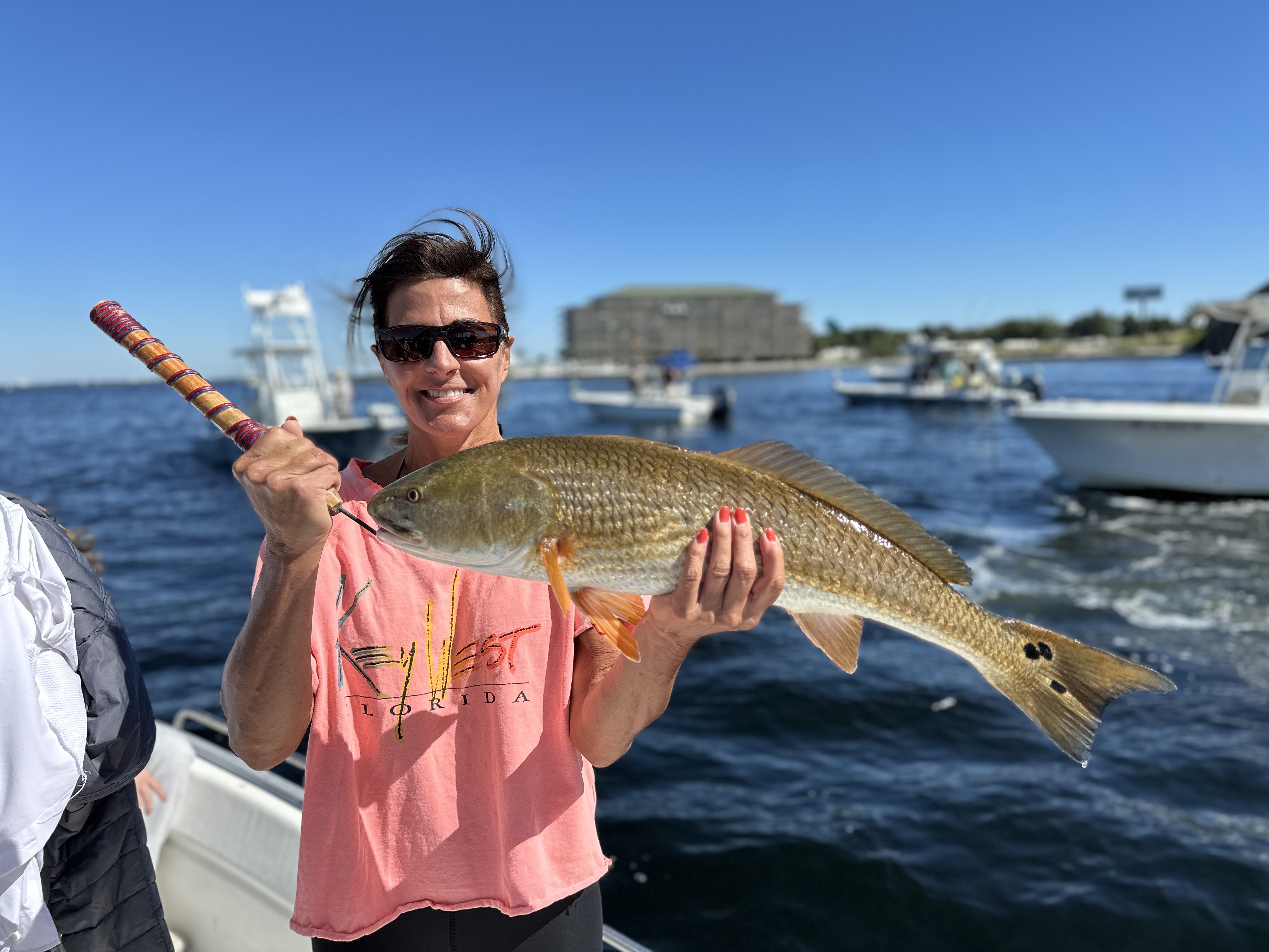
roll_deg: +0.8
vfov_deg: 56.8
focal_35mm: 24
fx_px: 880
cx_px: 634
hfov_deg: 71.6
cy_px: 476
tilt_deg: -5.6
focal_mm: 6.86
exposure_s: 1/5000
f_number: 1.78
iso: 80
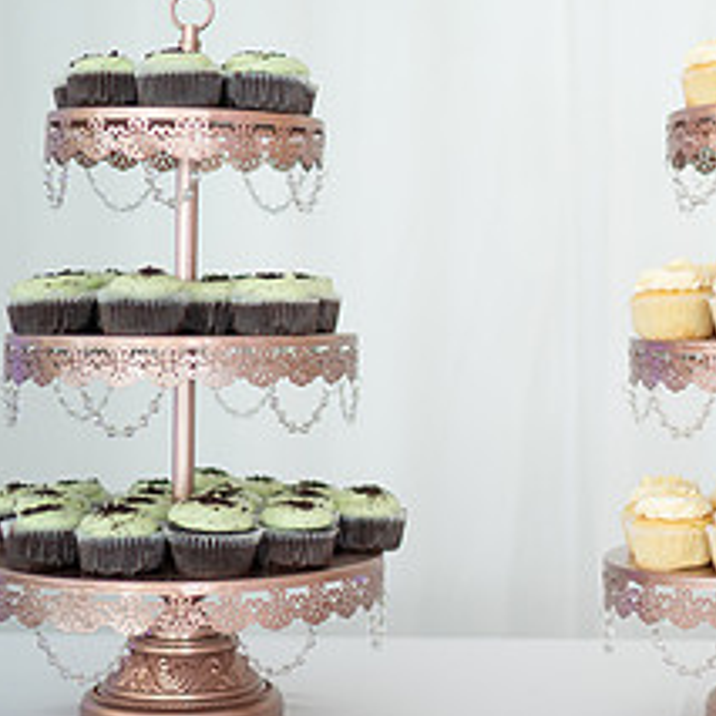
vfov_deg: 19.9
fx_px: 2036
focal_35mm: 87
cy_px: 320
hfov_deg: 19.1
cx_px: 800
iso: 250
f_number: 1.4
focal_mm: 35
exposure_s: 1/200
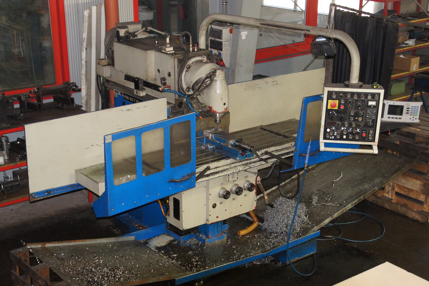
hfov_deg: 35.1
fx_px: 679
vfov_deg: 23.8
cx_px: 214
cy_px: 143
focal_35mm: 57
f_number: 5
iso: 1600
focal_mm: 38
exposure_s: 1/60
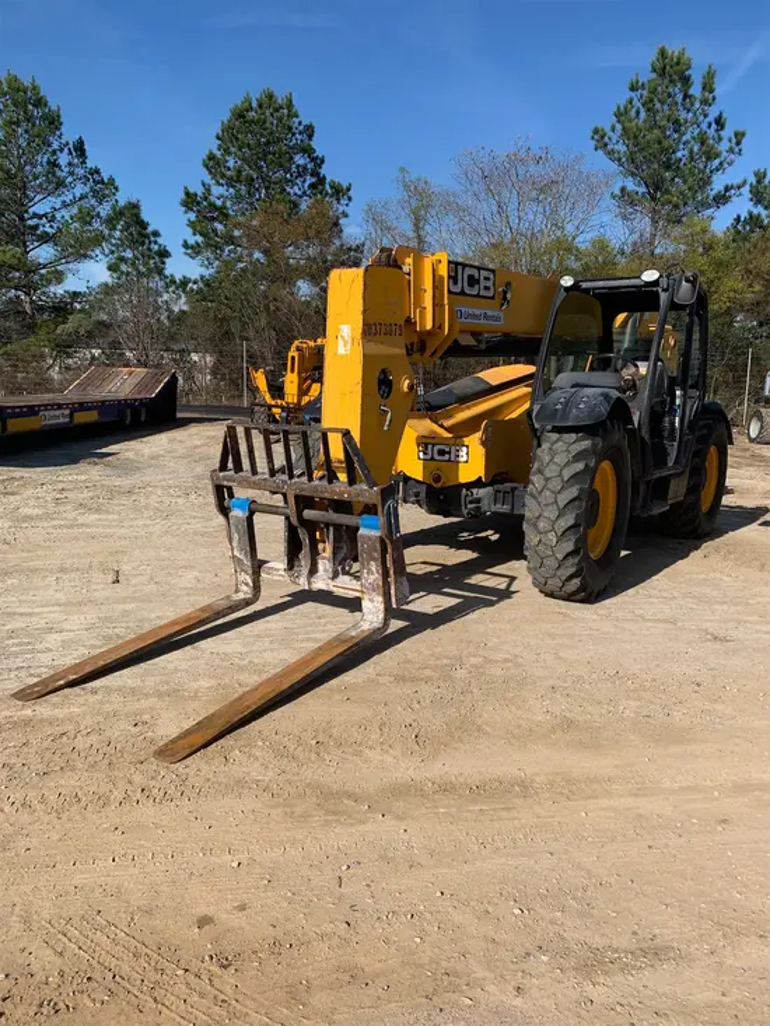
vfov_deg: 67.3
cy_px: 513
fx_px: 771
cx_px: 385
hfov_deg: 53.1
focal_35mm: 26
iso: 25
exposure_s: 1/2611
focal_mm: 4.25
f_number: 1.8
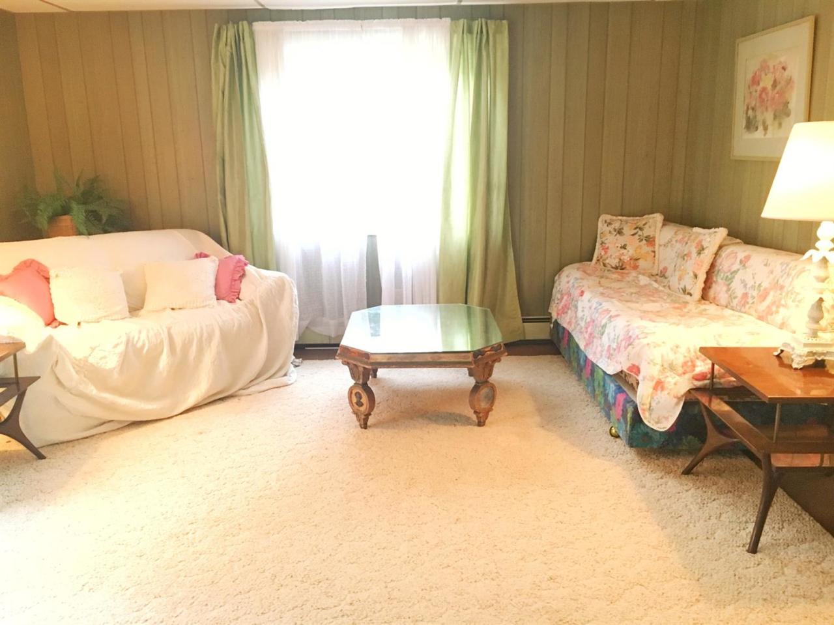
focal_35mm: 29
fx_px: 698
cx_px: 417
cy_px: 312
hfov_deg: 61.7
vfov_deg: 48.2
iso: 200
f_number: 2.2
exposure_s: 1/17
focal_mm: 4.15
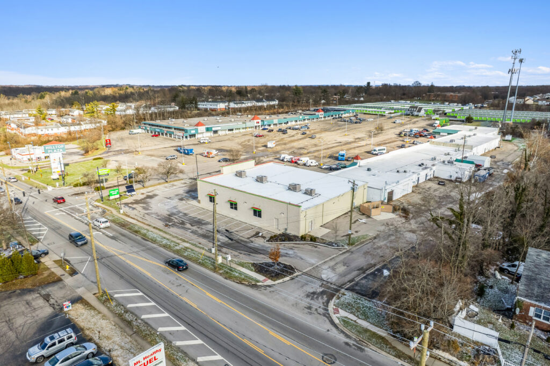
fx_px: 336
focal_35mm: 22
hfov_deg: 78.6
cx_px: 275
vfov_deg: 57.2
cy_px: 183
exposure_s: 1/2000
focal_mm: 8.4
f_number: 2.8
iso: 140
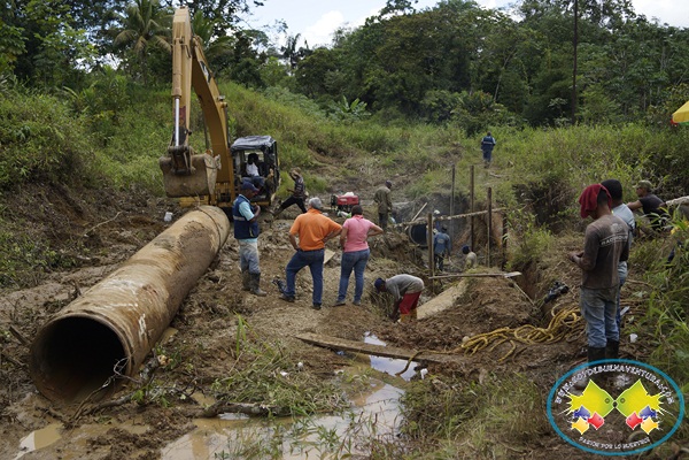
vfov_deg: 34.2
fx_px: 746
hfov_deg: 49.6
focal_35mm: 39
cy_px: 230
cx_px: 344
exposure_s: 1/500
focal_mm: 26
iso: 100
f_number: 4
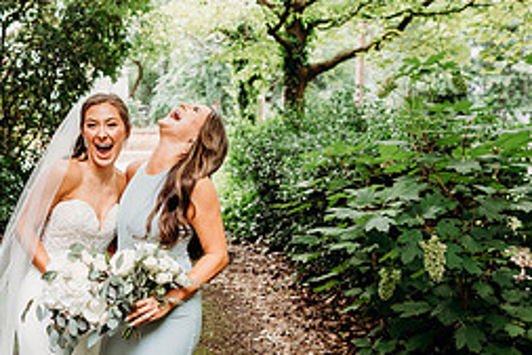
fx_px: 813
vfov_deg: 24.6
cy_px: 215
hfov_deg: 35.5
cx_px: 143
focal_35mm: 55
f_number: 2.5
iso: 160
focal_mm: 24
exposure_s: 1/160
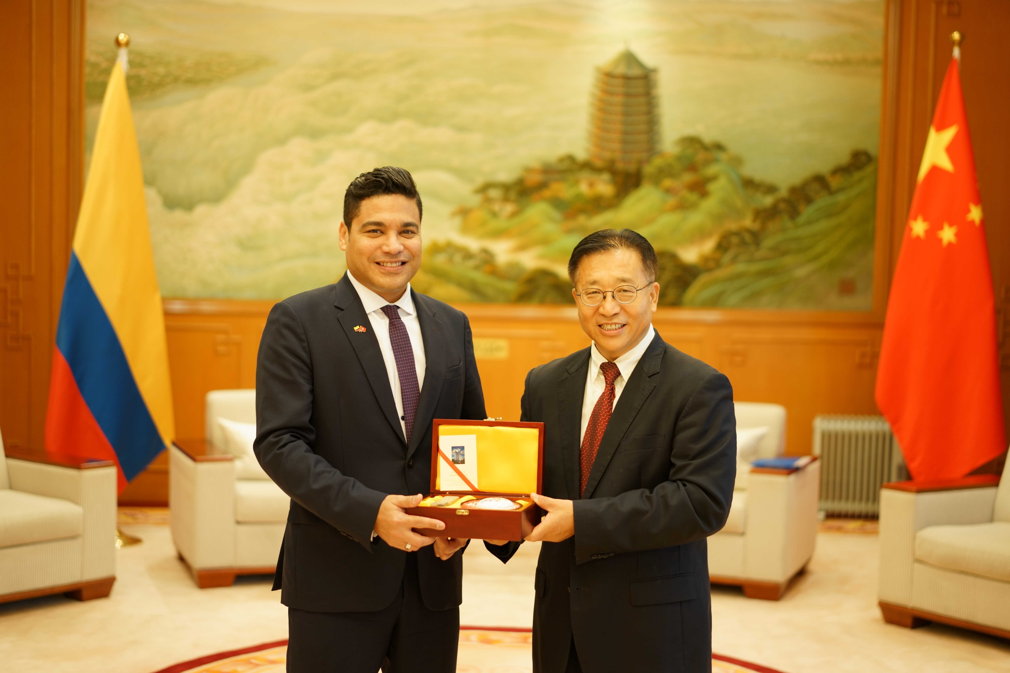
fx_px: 1543
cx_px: 505
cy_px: 336
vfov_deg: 24.6
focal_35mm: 55
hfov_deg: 36.2
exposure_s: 1/60
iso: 200
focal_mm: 55
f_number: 1.8
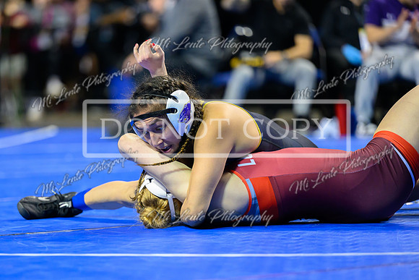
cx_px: 168
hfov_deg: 9.7
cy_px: 166
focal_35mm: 211
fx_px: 2460
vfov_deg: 6.5
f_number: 2.8
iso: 3200
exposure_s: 1/800
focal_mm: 175
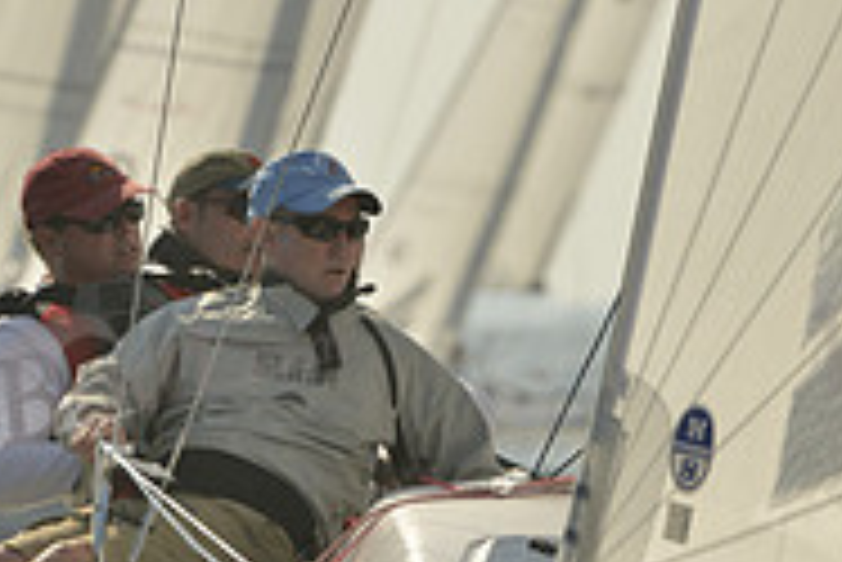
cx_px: 585
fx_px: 24717
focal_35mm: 1056
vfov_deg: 1.3
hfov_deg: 2.0
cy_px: 110
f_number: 8
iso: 280
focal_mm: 340
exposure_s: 1/1600
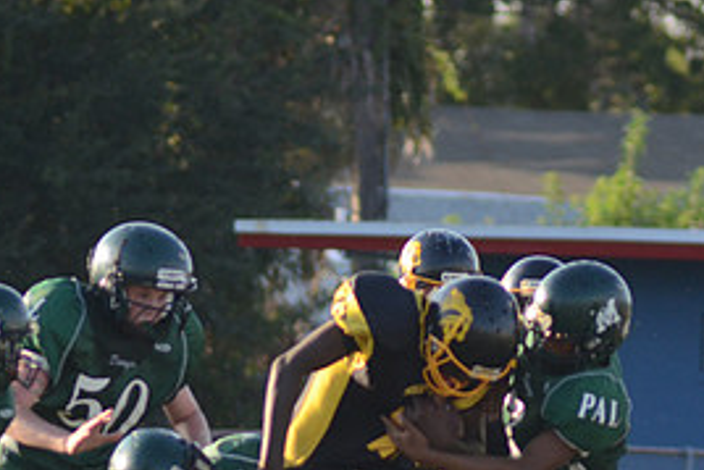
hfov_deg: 2.2
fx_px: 18391
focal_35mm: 940
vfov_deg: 1.5
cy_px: 502
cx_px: 473
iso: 800
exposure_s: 1/800
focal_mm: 290
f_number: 5.6
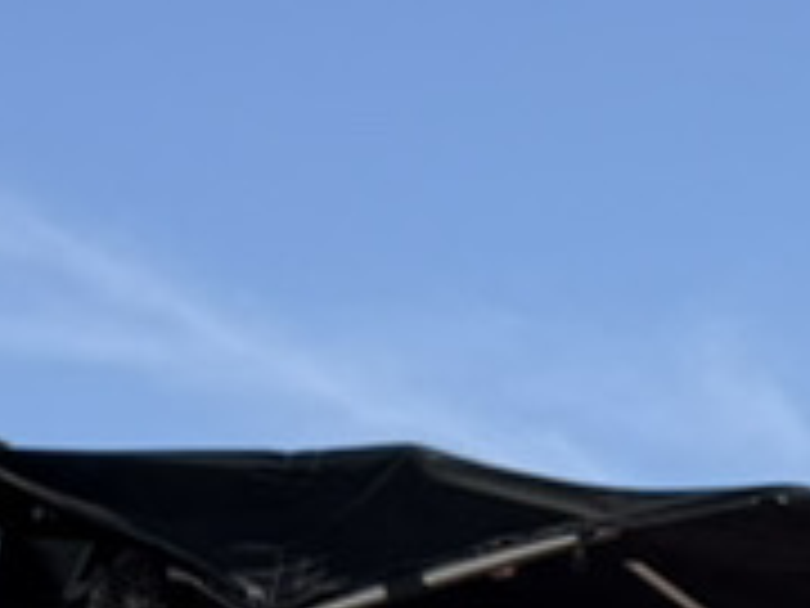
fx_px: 3744
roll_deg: -0.2
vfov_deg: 8.0
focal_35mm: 160
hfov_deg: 12.3
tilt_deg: -4.5
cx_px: 675
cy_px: 1810
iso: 80
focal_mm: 6.76
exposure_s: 1/5714
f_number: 1.78
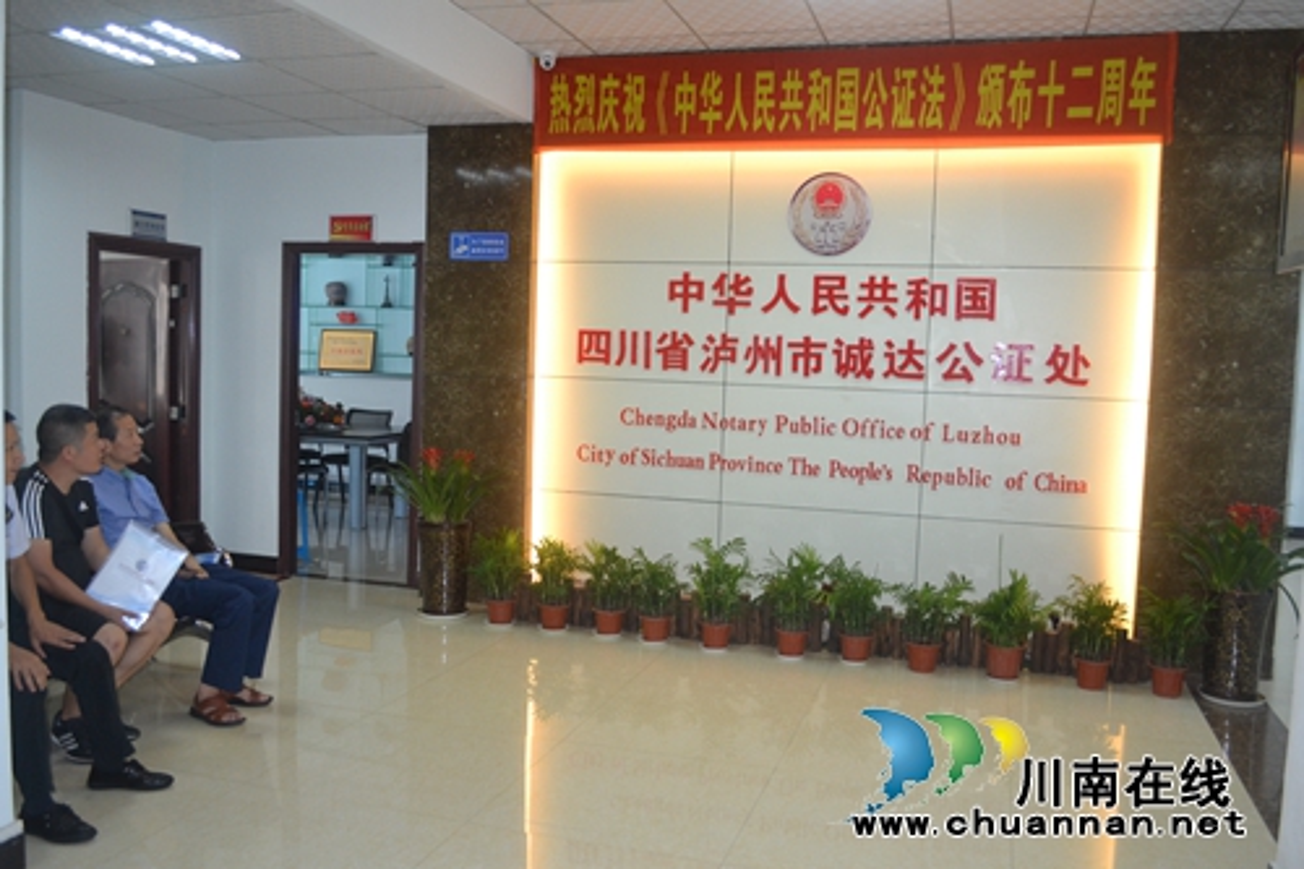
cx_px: 652
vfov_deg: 43.6
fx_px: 1086
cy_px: 434
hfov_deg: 61.9
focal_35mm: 30
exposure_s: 1/60
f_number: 3.8
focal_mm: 20
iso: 900
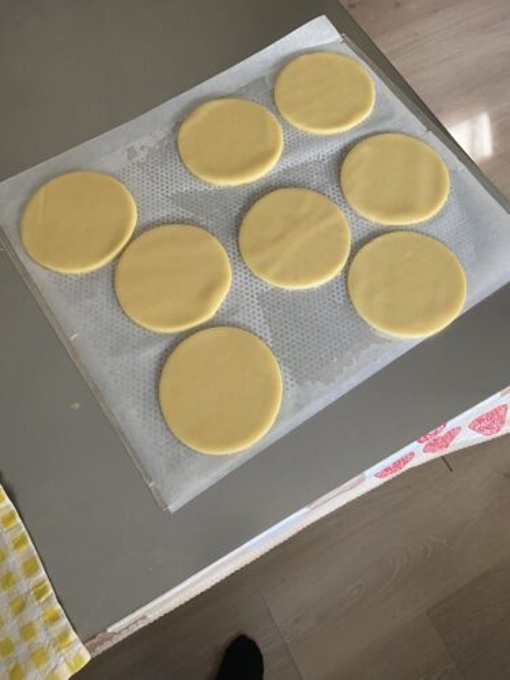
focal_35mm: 26
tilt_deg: -68.4
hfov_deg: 53.1
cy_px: 340
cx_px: 255
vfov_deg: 67.3
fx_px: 511
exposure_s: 1/60
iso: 125
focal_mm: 4.25
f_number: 1.8
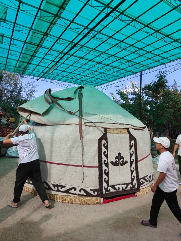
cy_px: 120
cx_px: 90
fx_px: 160
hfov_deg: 58.9
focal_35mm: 23
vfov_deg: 73.9
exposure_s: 1/1882
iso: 125
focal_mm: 6.06
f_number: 1.6
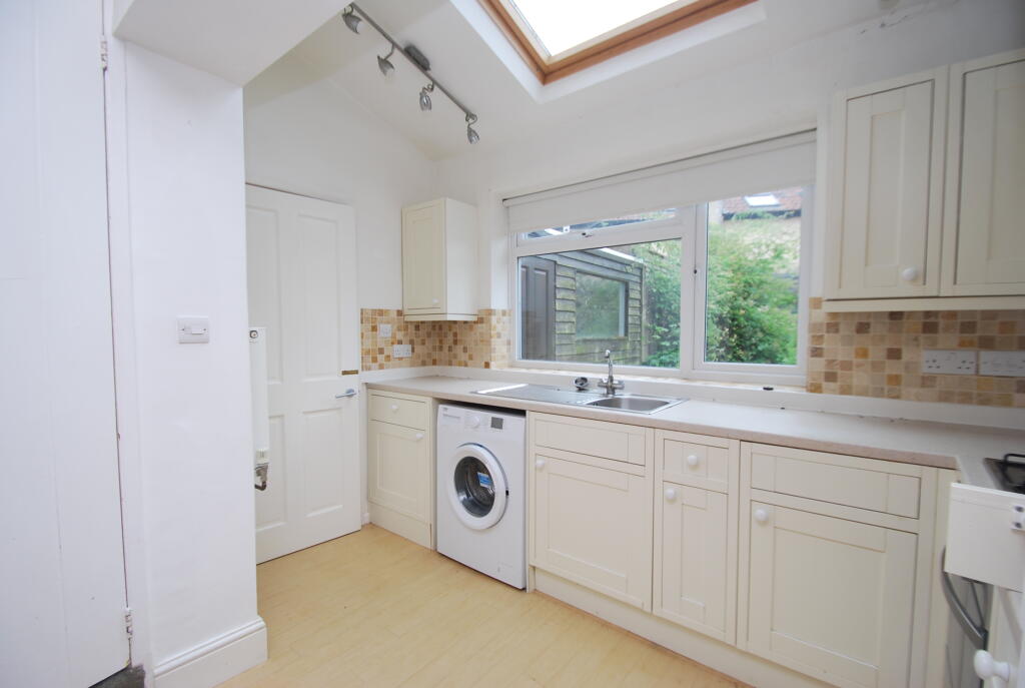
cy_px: 344
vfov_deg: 77.6
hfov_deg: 100.3
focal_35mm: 15
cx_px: 512
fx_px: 428
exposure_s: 1/60
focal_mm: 10
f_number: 4
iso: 200
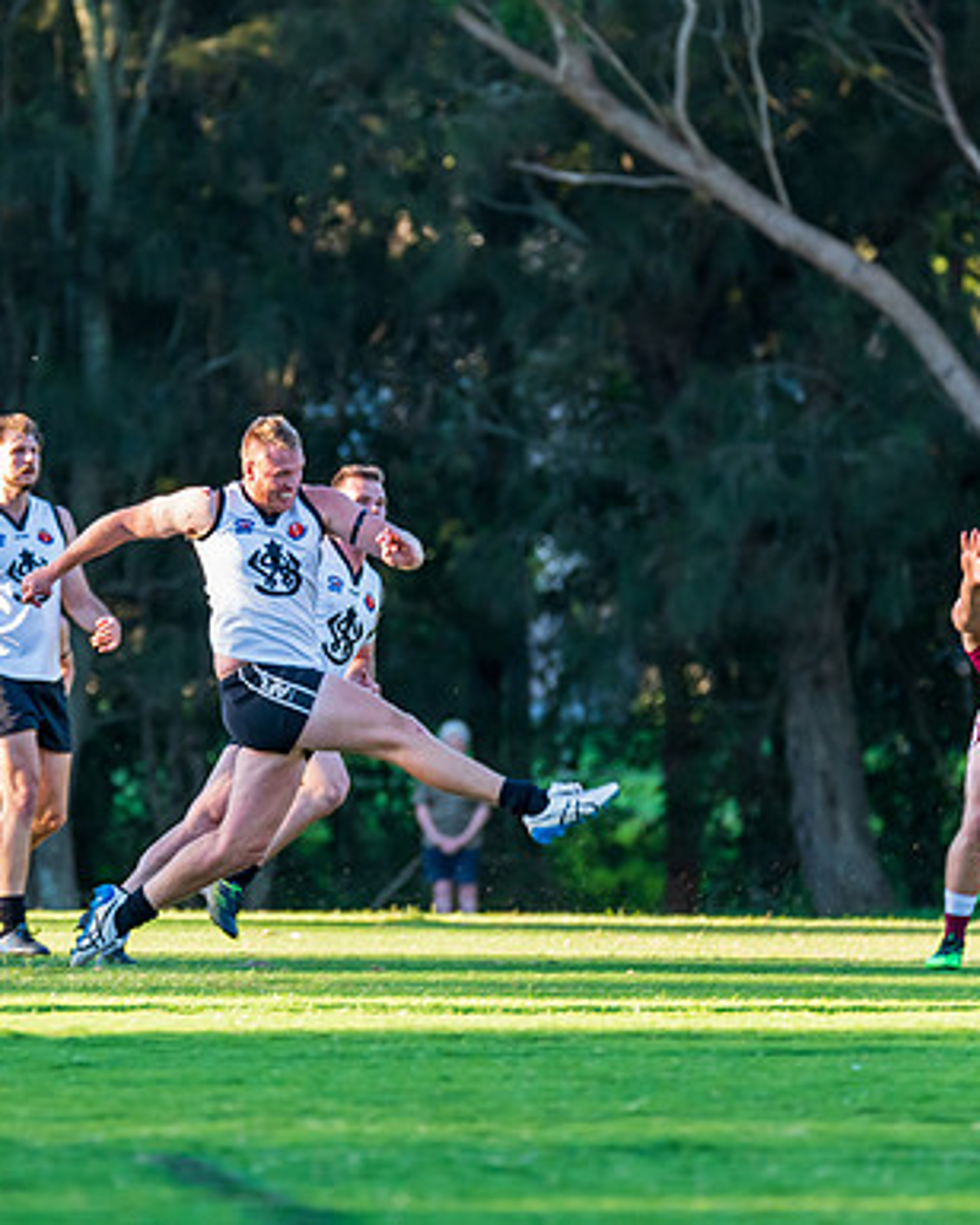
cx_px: 306
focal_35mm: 482
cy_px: 573
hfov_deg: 3.2
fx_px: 17475
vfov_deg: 4.0
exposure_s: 1/320
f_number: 6.3
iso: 1000
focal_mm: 320
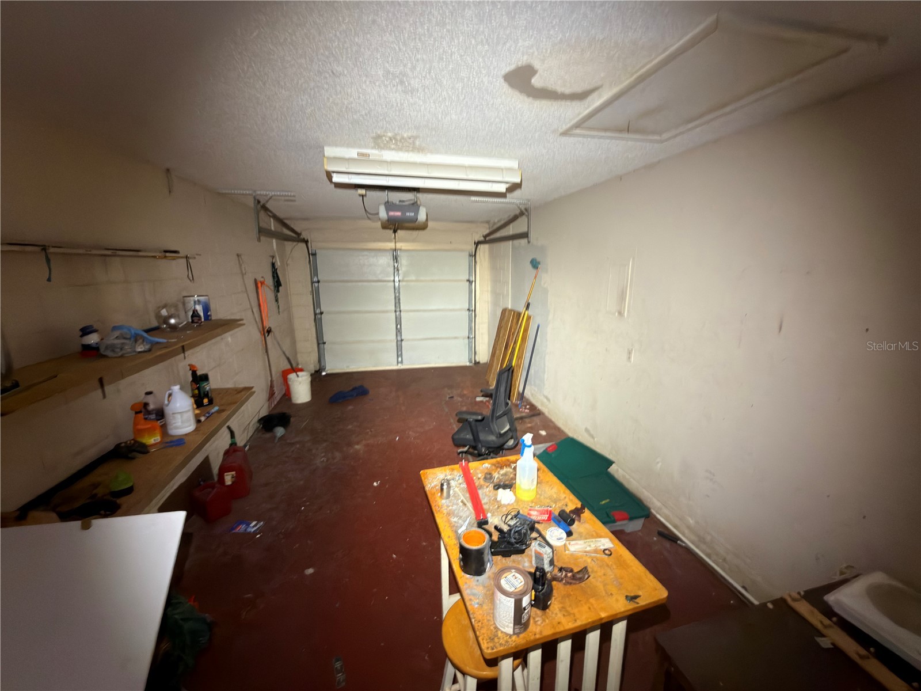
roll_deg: +0.4
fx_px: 372
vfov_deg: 85.7
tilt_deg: -12.2
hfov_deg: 102.1
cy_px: 346
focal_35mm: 14
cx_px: 460
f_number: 2.2
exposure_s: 1/24
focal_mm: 2.22
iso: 320
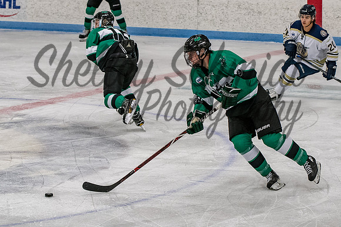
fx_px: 1569
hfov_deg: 12.4
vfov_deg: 8.3
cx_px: 212
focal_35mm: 166
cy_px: 86
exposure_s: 1/800
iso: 2500
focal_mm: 78
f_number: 4
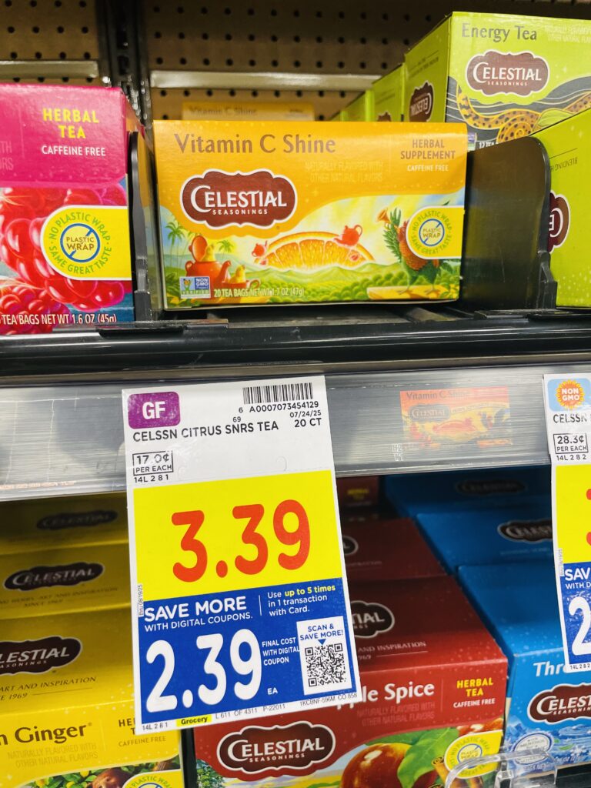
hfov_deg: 53.1
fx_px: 592
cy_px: 394
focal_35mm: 26
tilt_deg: -17.0
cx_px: 296
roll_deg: +1.2
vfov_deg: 67.3
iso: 125
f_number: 1.6
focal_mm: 4.2
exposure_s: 1/120
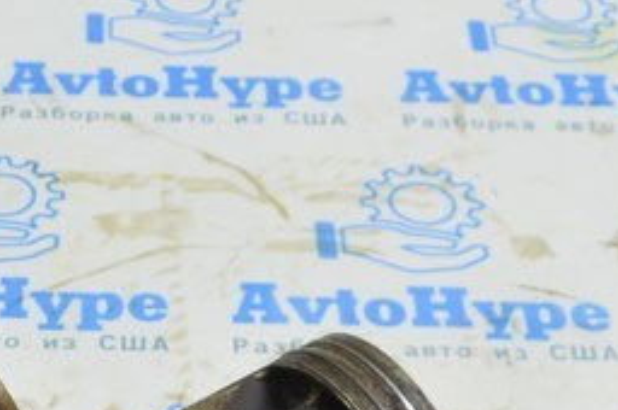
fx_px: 2057
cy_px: 607
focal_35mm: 120
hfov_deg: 16.8
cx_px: 34
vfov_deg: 11.0
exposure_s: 1/20
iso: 400
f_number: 5.6
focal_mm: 20
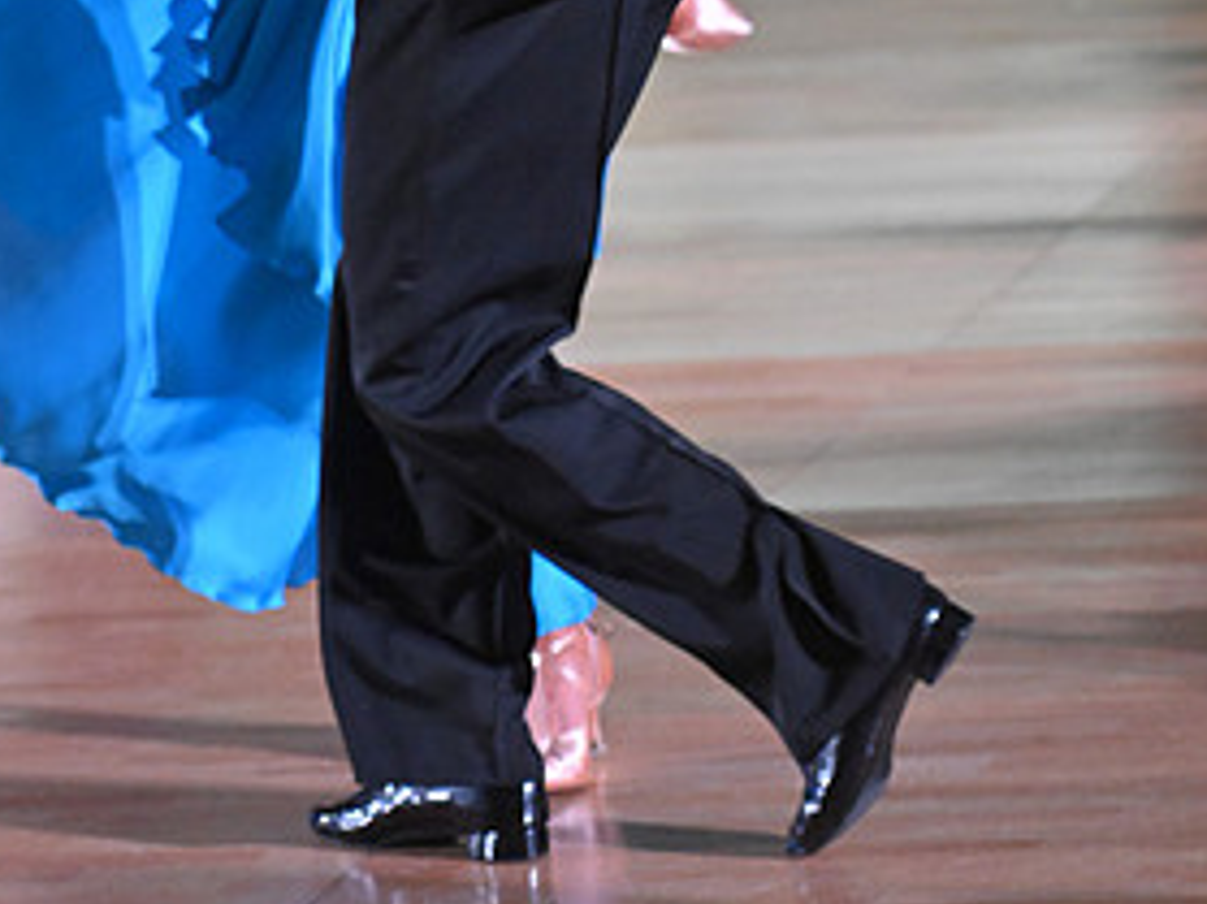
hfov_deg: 9.0
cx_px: 534
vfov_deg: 6.7
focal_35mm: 220
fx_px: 7668
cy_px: -320
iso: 5000
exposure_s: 1/400
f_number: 5
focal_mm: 110
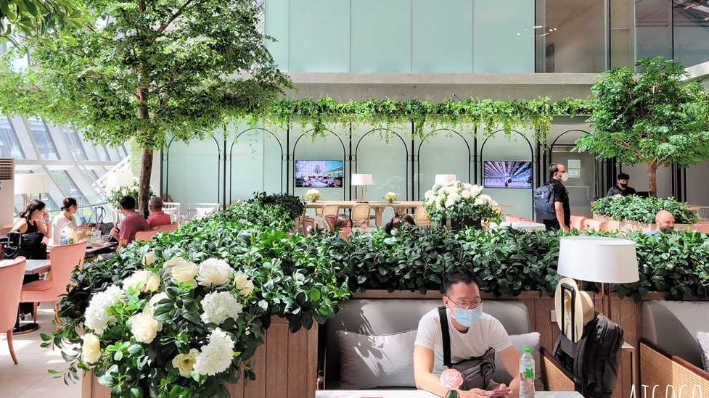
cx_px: 347
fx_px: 545
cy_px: 152
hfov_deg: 66.1
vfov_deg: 39.9
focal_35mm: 29
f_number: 1.8
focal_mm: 5.4
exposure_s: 1/100
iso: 64
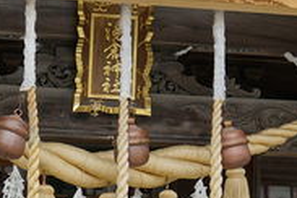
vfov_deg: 8.7
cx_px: 112
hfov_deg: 13.1
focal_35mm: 157
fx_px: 1295
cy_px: 184
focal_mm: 24
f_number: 4
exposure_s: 1/160
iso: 100
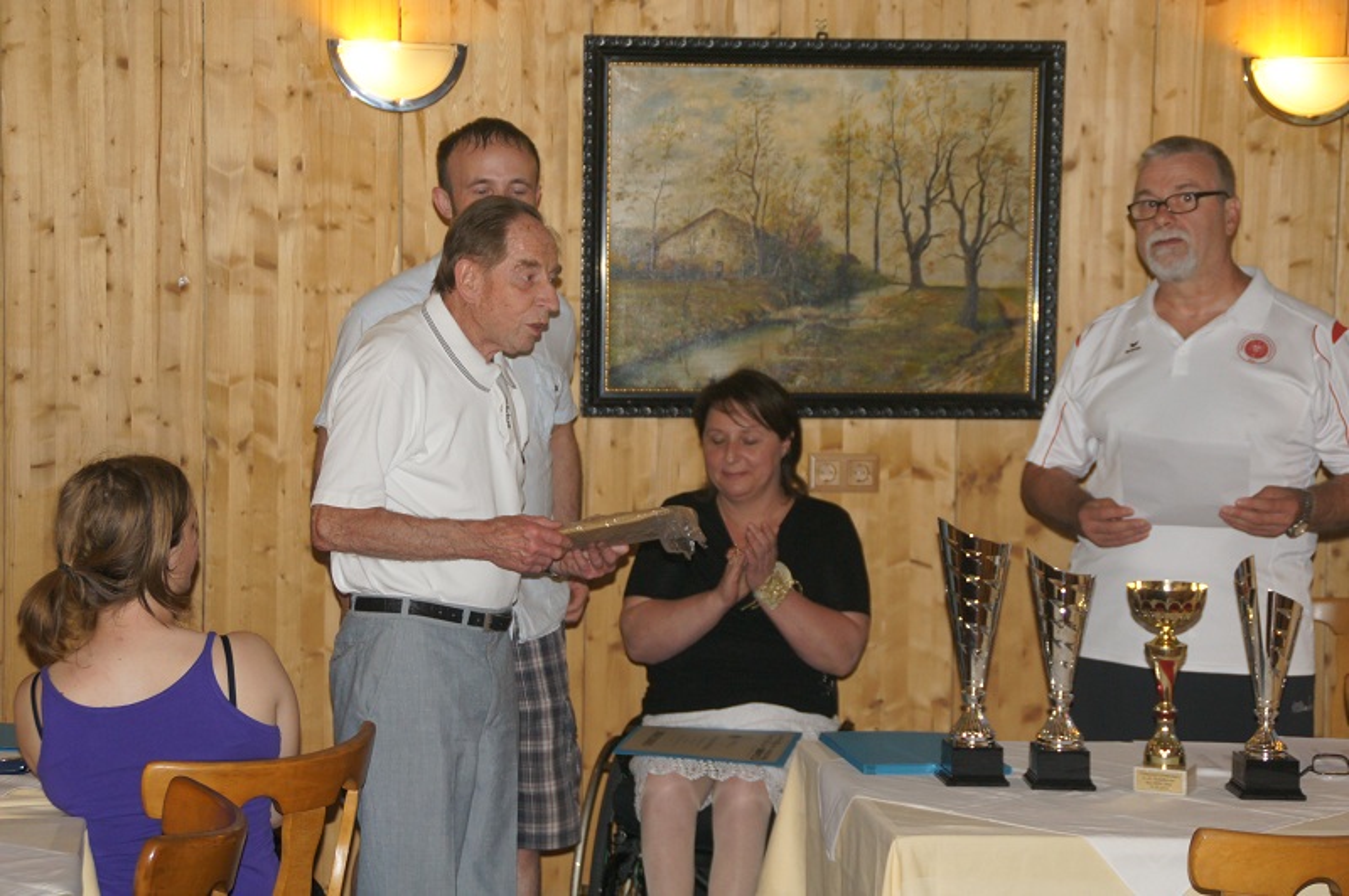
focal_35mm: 90
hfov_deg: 22.6
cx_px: 674
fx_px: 3370
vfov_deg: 15.2
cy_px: 448
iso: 640
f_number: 5
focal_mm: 60
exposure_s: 1/100
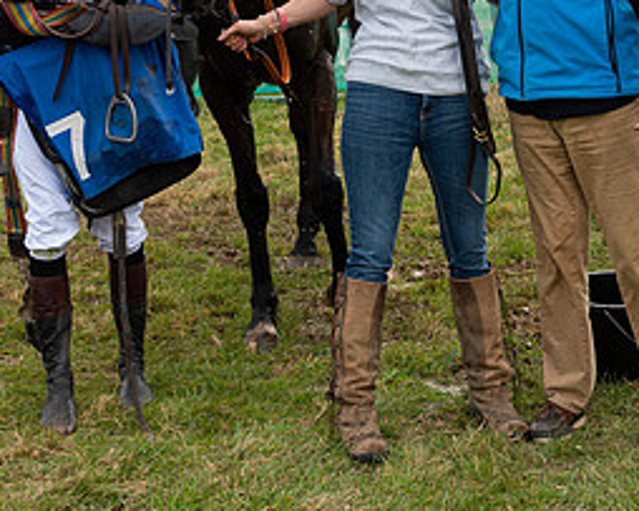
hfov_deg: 17.5
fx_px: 2080
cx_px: 319
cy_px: 53
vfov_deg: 13.9
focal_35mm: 110
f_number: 5
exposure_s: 1/250
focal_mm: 44
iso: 200
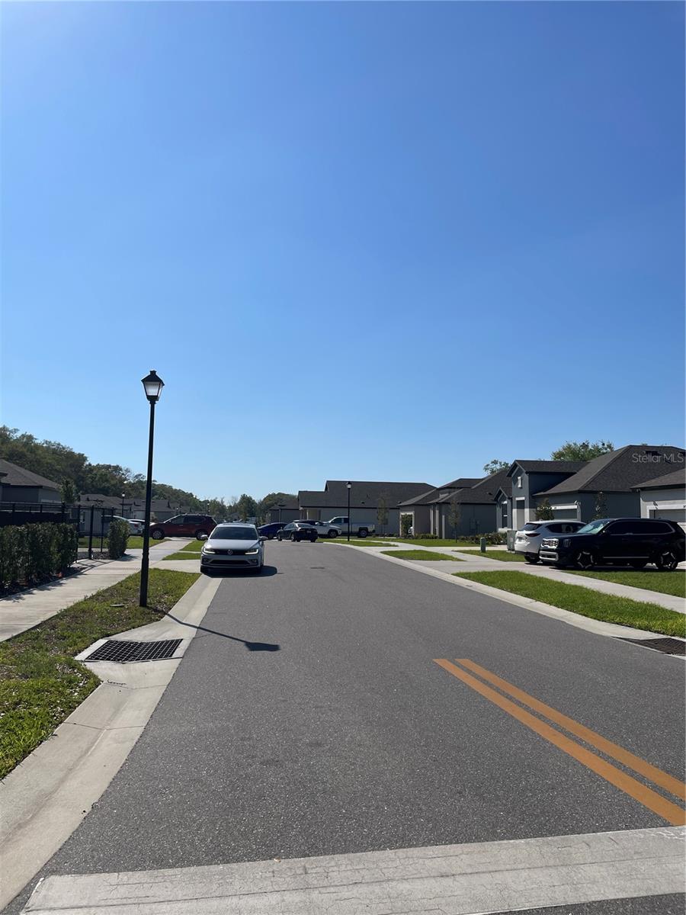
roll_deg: -1.7
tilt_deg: +7.1
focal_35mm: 26
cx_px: 343
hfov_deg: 53.1
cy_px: 458
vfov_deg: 67.3
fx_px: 687
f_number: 1.6
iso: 32
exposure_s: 1/8403
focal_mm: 4.2
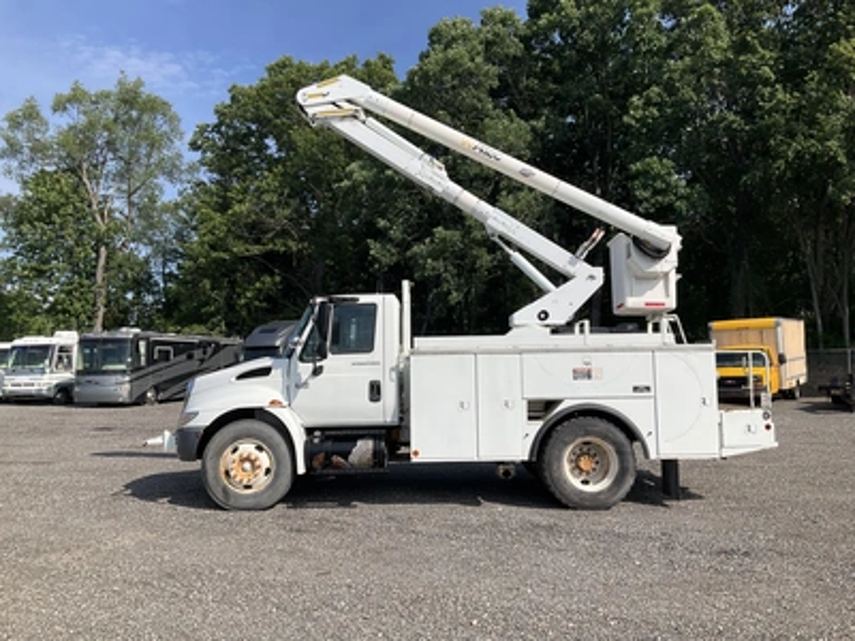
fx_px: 716
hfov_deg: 61.7
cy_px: 320
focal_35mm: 29
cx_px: 428
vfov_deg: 48.2
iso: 25
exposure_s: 1/2667
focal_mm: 3
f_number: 1.8
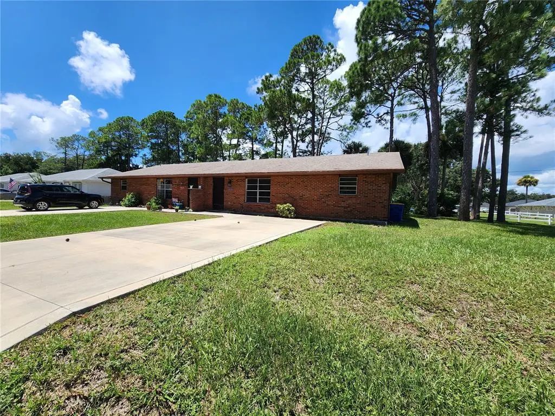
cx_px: 278
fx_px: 208
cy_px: 208
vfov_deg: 89.9
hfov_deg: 106.2
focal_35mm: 13
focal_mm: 2.2
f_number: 2.2
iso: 50
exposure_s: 1/1894
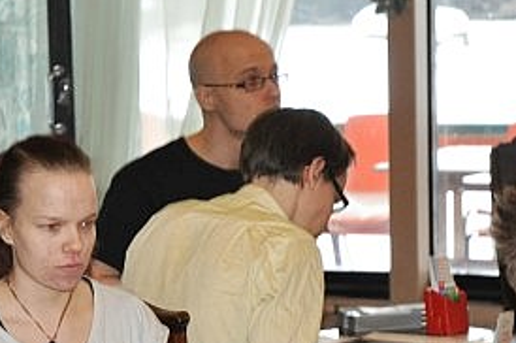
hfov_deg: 10.1
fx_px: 2920
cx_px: 250
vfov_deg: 6.7
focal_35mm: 204
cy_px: 325
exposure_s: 1/60
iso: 800
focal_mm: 62
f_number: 4.5
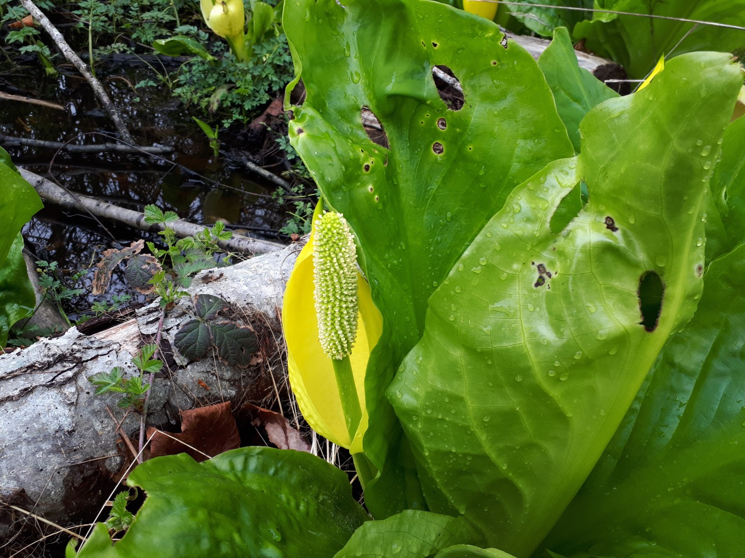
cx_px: 372
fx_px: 581
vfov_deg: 51.4
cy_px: 279
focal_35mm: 27
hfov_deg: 65.3
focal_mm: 3.6
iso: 40
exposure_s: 1/167
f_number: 1.9
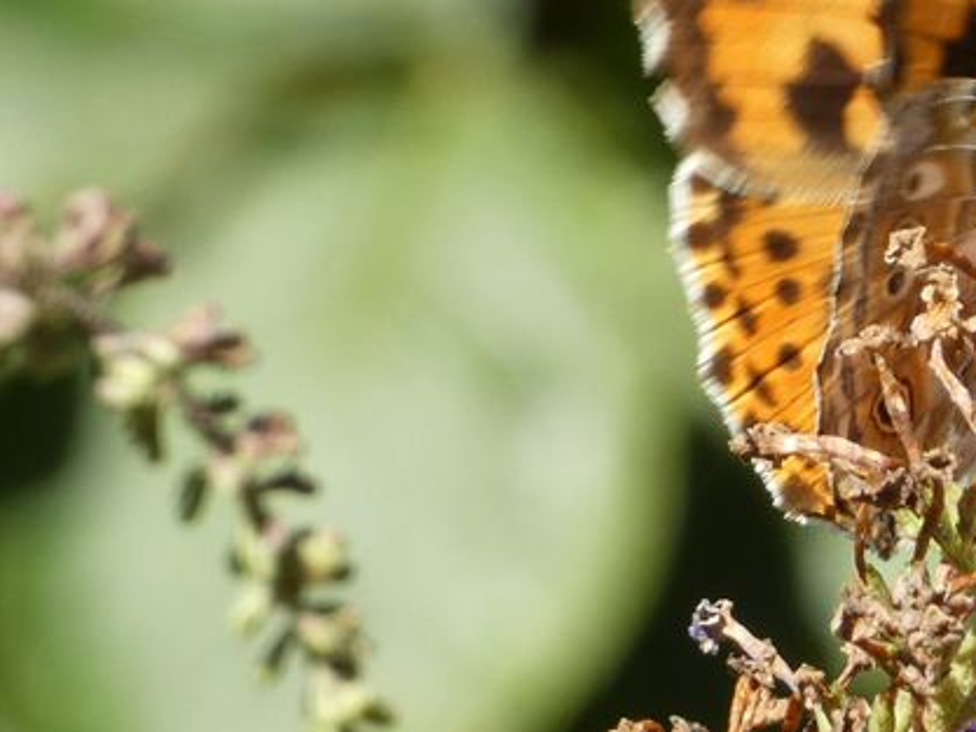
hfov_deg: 2.3
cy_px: 168
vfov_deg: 1.8
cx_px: 996
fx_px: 23832
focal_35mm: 845
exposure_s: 1/80
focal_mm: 74
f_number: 5.6
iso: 80
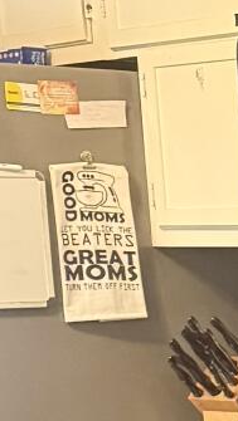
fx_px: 1746
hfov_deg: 6.7
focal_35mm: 156
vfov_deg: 13.2
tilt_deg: -9.5
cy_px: 592
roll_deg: +0.5
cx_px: 834
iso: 400
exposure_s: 1/60
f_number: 1.78
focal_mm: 6.76
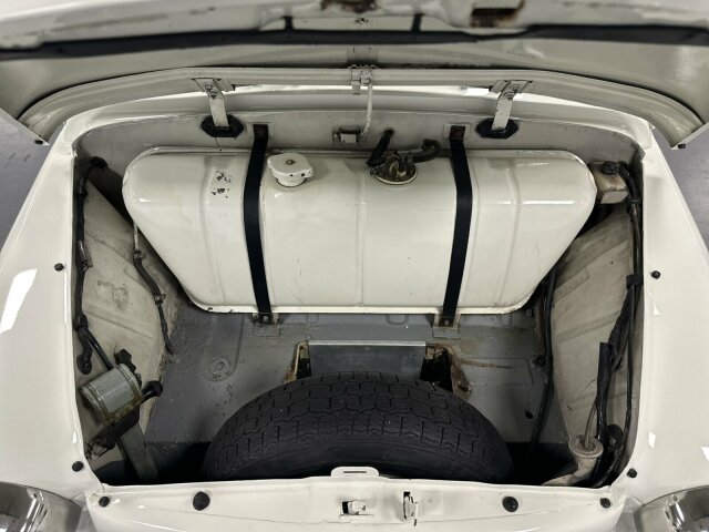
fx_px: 492
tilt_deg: -49.8
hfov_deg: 71.6
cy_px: 266
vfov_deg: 56.8
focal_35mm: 24
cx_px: 354
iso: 250
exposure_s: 1/86
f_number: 1.78
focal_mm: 6.86
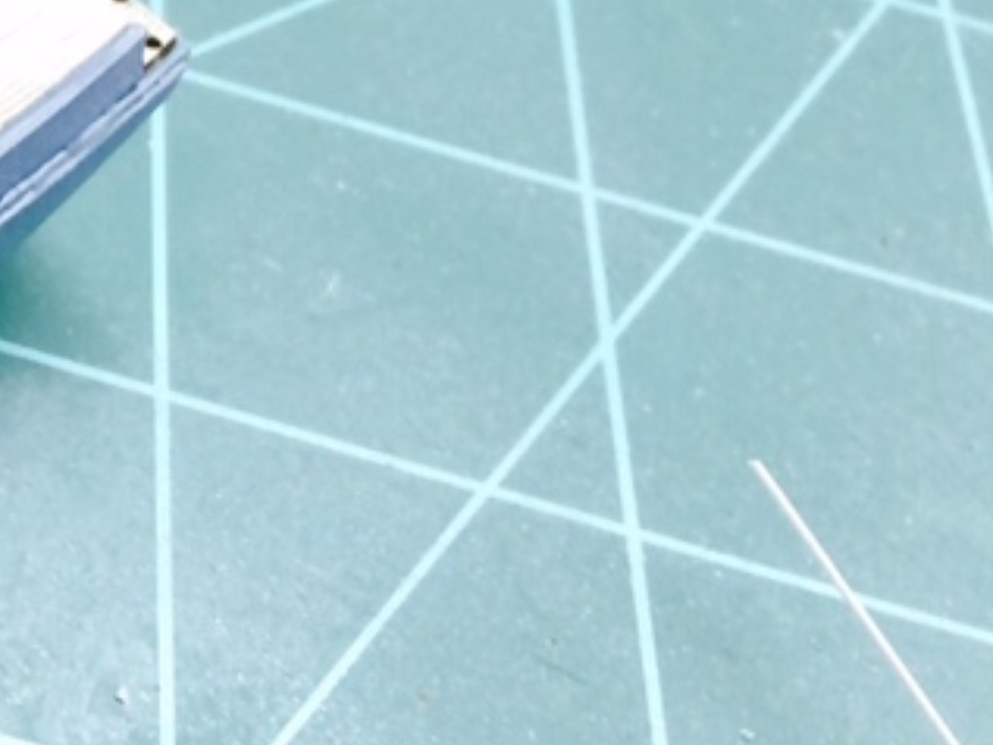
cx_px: -996
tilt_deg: -45.6
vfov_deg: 12.5
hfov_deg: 14.1
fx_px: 3358
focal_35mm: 117
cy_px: -63
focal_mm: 4.15
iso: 100
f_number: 2.2
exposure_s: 1/30
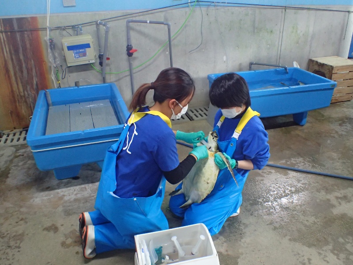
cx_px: 176
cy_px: 132
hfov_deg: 60.0
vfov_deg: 46.8
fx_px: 306
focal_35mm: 30
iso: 800
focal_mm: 5.5
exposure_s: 1/80
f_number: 2.3
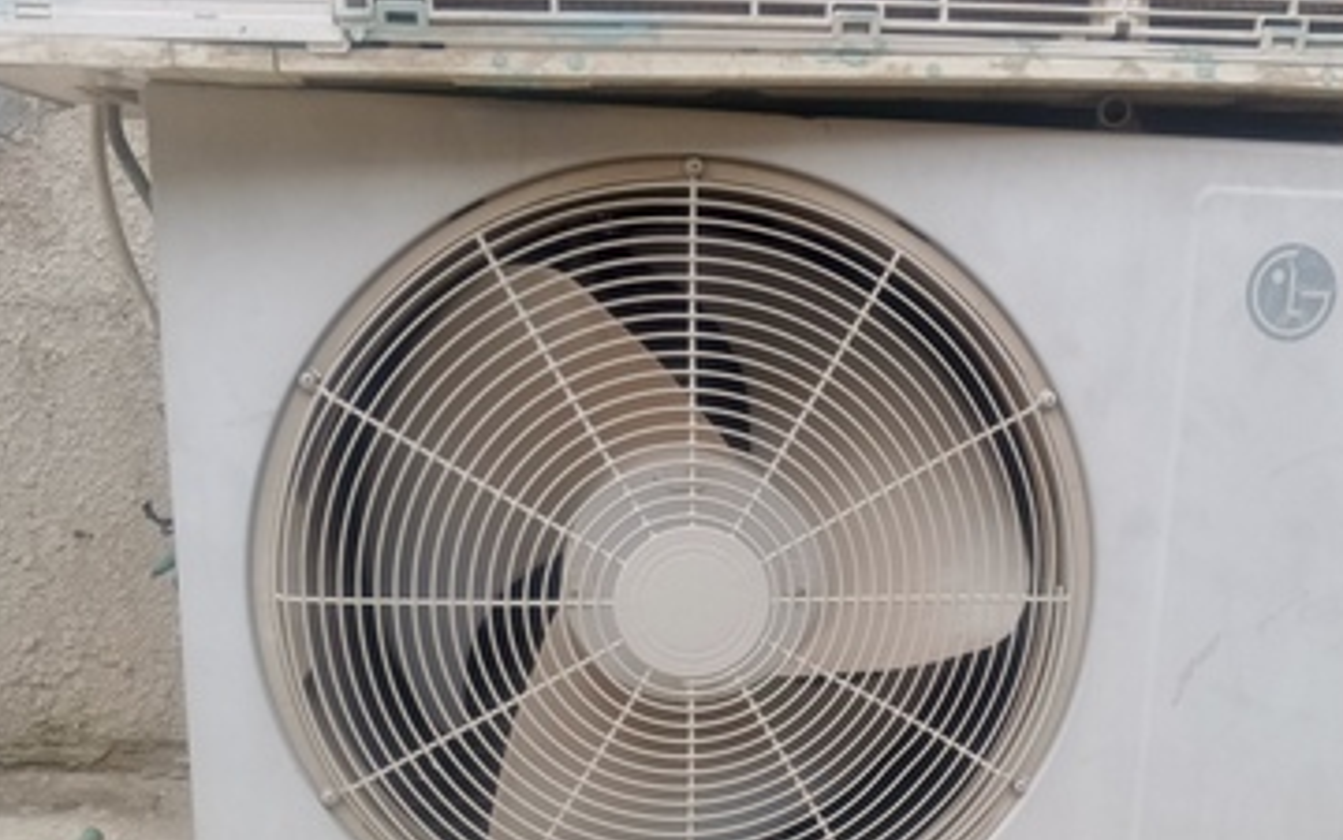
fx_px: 1135
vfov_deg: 39.5
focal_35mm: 31
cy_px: 633
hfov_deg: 60.6
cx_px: 819
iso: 403
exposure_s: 1/40
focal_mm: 4.09
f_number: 1.6
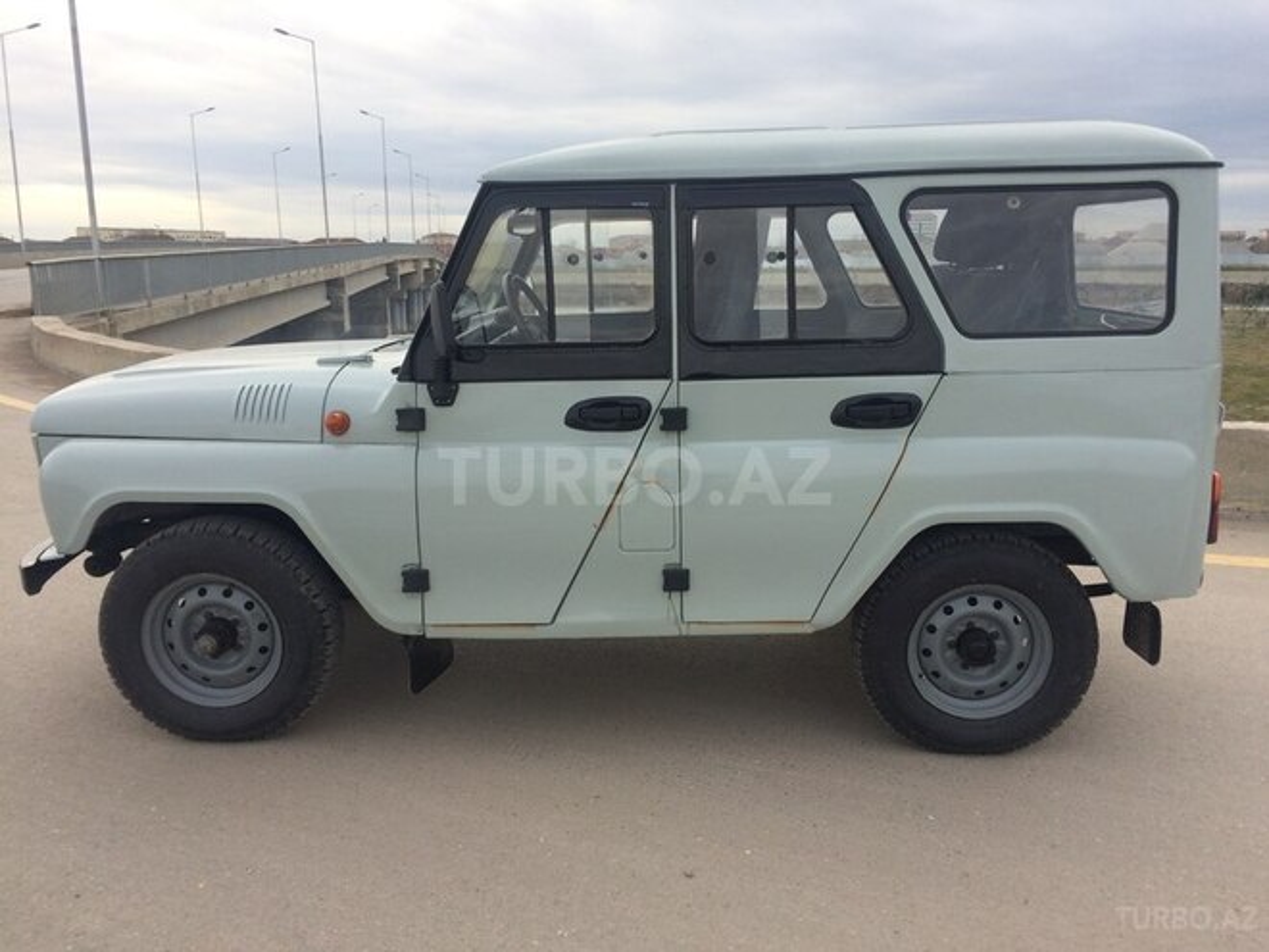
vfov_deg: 48.2
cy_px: 476
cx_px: 634
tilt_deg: -11.7
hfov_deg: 61.7
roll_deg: +0.8
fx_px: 1063
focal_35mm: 29
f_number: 2.2
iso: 32
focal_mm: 4.15
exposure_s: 1/977
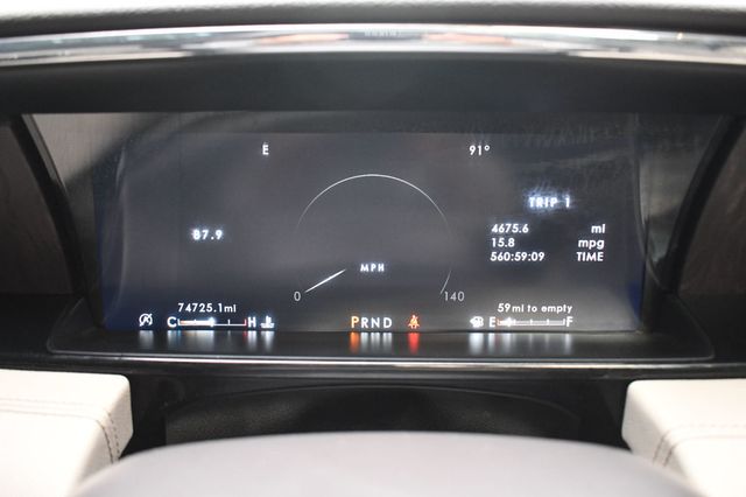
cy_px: 248
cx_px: 373
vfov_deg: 43.6
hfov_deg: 62.0
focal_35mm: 30
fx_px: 621
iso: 2200
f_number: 3.8
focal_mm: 20
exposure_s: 1/125
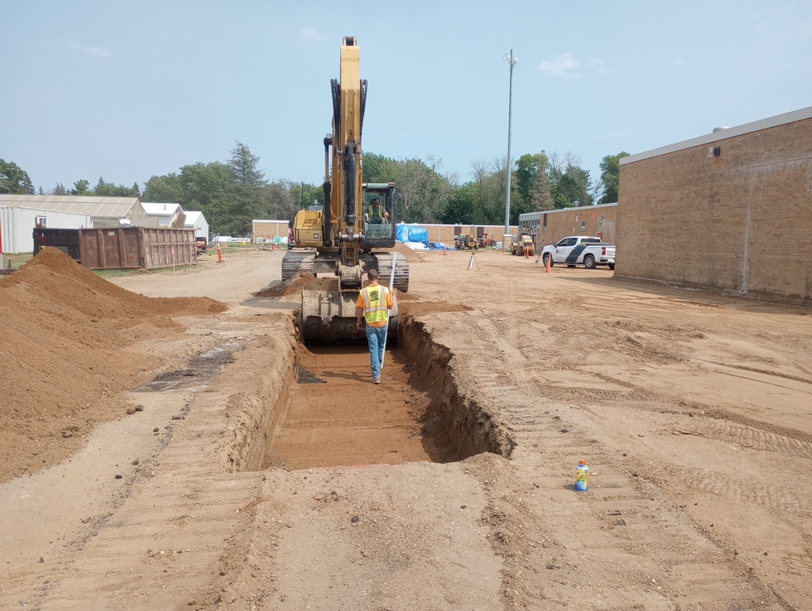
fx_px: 658
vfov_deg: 49.9
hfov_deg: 63.4
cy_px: 306
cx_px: 406
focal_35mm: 28
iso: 109
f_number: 1.8
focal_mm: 4.27
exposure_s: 1/592
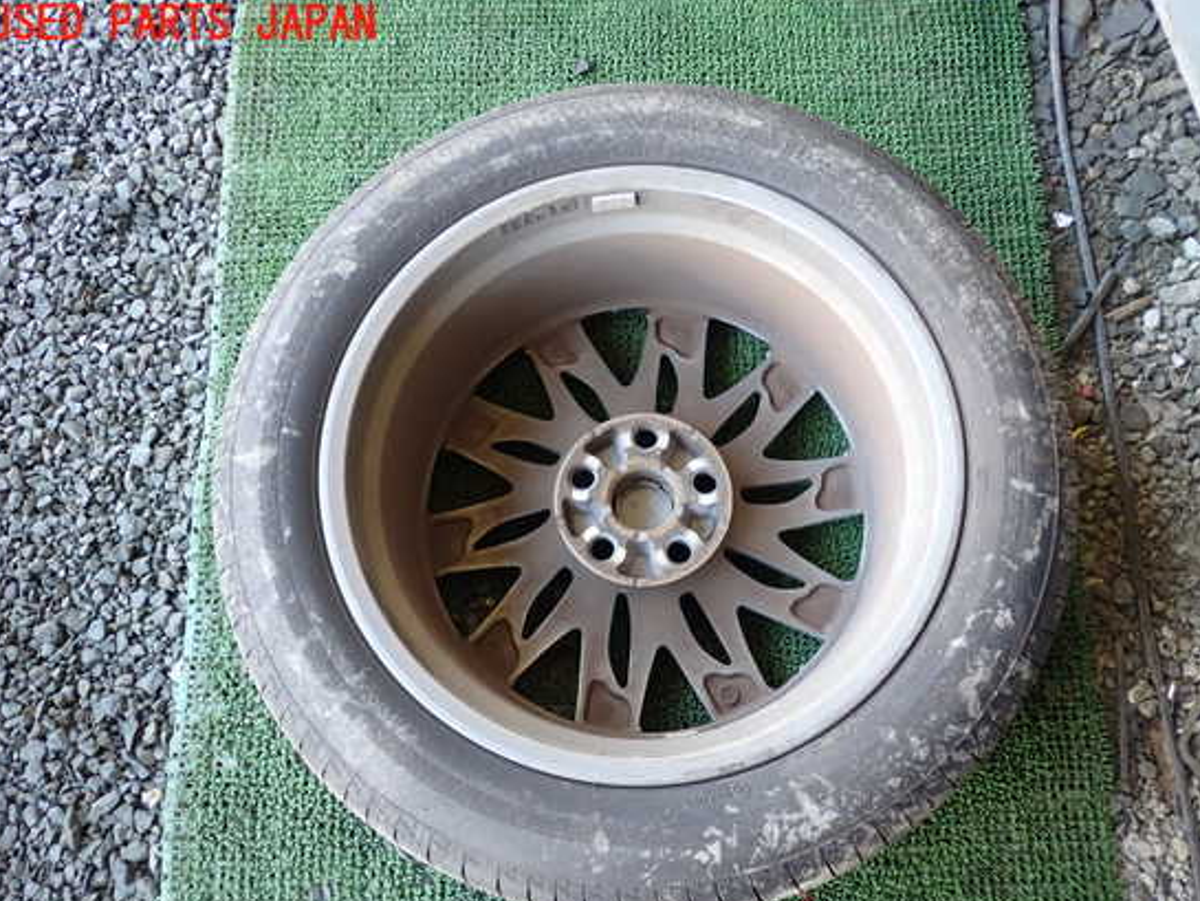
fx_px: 1144
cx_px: 636
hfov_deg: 55.3
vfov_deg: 42.9
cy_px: 493
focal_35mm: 33
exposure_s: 1/40
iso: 200
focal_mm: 5.4
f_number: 2.3
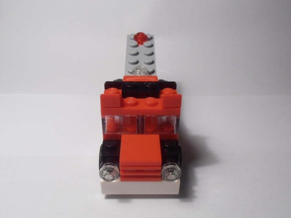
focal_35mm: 37
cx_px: 146
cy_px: 109
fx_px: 311
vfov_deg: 38.7
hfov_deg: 50.1
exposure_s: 1/50
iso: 80
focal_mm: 6.61
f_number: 3.9
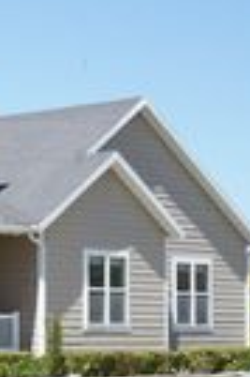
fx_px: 1556
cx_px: -312
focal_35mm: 149
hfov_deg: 8.5
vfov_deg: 13.8
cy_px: 257
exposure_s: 1/200
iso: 500
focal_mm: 40
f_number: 16
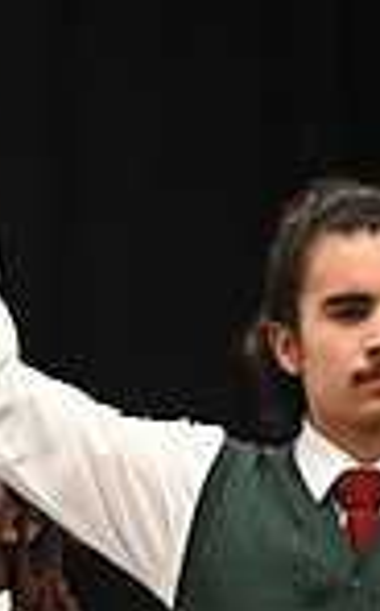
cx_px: -723
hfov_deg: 1.2
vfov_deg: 2.0
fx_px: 17949
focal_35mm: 1079
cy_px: 722
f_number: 6
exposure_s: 1/250
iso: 10000
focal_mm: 270
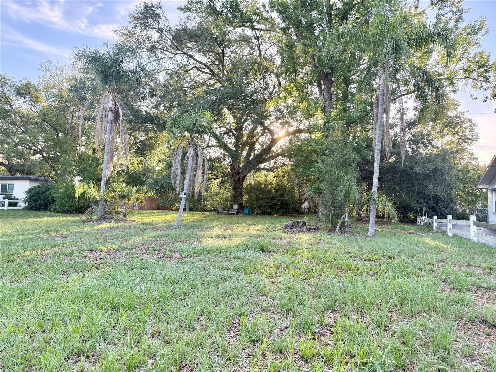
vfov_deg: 56.8
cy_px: 186
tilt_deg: +4.2
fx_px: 344
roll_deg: -2.6
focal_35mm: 24
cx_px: 248
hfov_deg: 71.6
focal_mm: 6.76
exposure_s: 1/481
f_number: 1.78
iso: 100
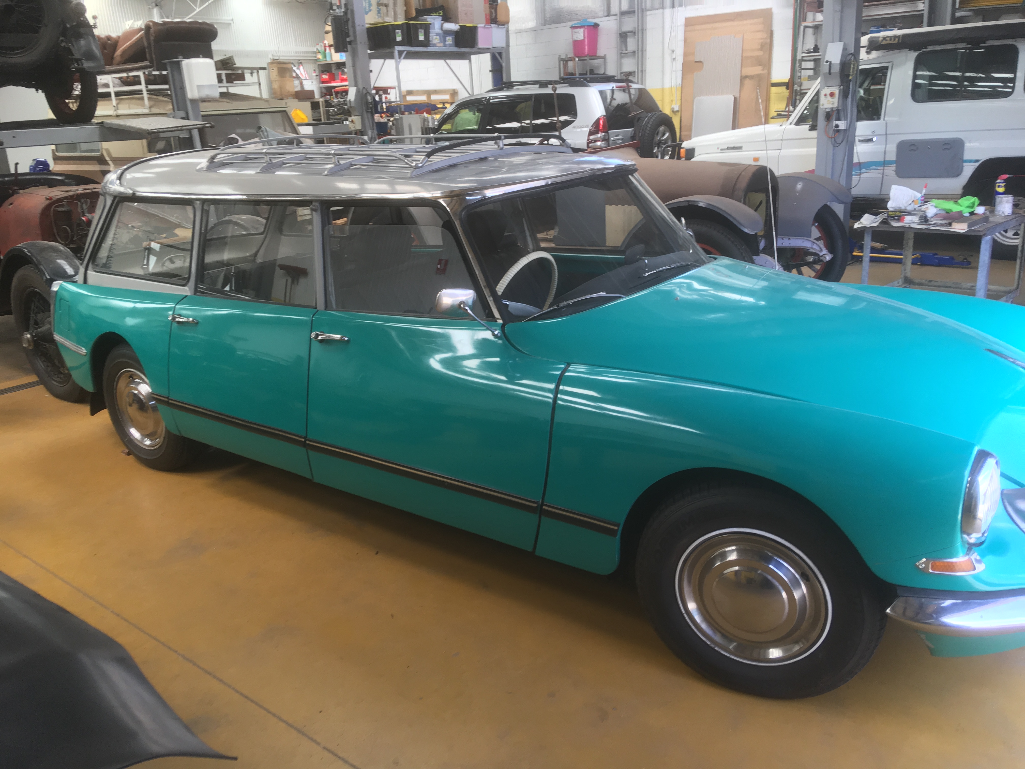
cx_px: 512
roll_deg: +3.3
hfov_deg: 61.7
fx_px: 859
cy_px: 384
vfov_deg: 48.2
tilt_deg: -19.1
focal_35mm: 29
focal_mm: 4.15
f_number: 2.2
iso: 32
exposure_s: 1/50
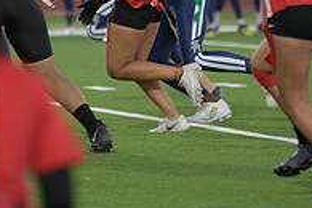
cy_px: -38
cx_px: 109
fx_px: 5165
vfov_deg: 2.3
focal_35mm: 596
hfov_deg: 3.5
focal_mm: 200
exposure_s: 1/640
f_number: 2.8
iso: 1100
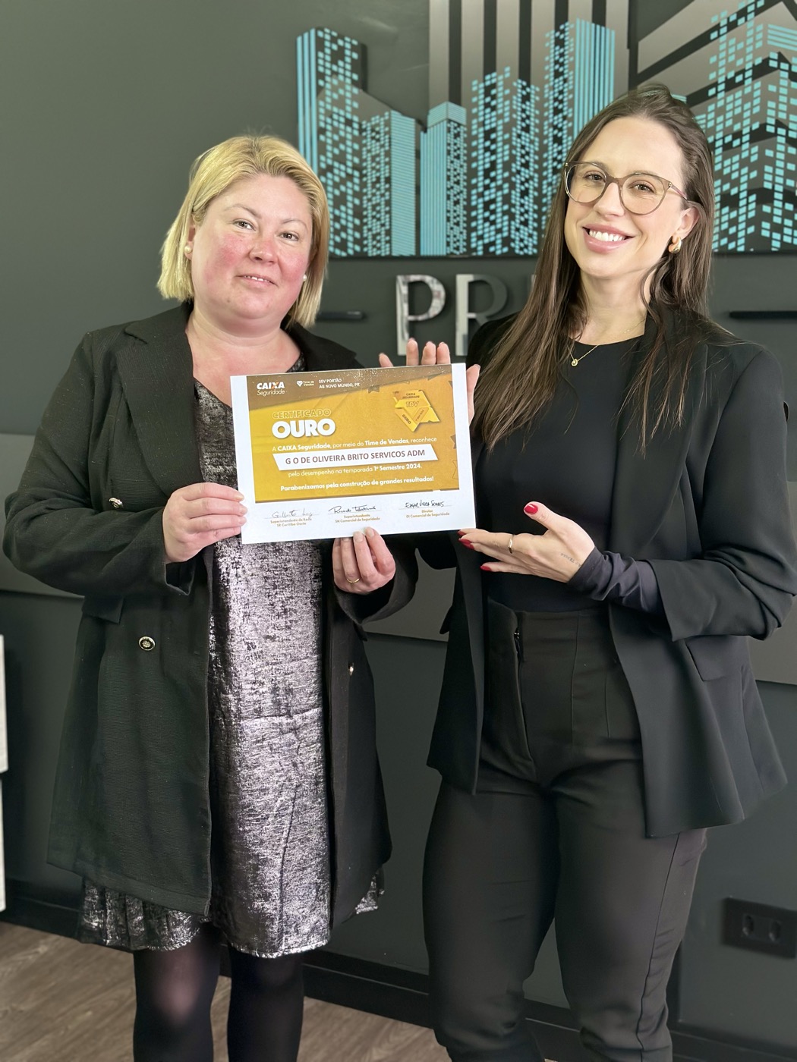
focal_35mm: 48
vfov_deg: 39.7
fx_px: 1474
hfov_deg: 30.3
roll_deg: -0.2
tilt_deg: -9.9
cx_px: 398
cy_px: 531
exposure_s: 1/60
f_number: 1.78
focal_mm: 6.86
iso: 200
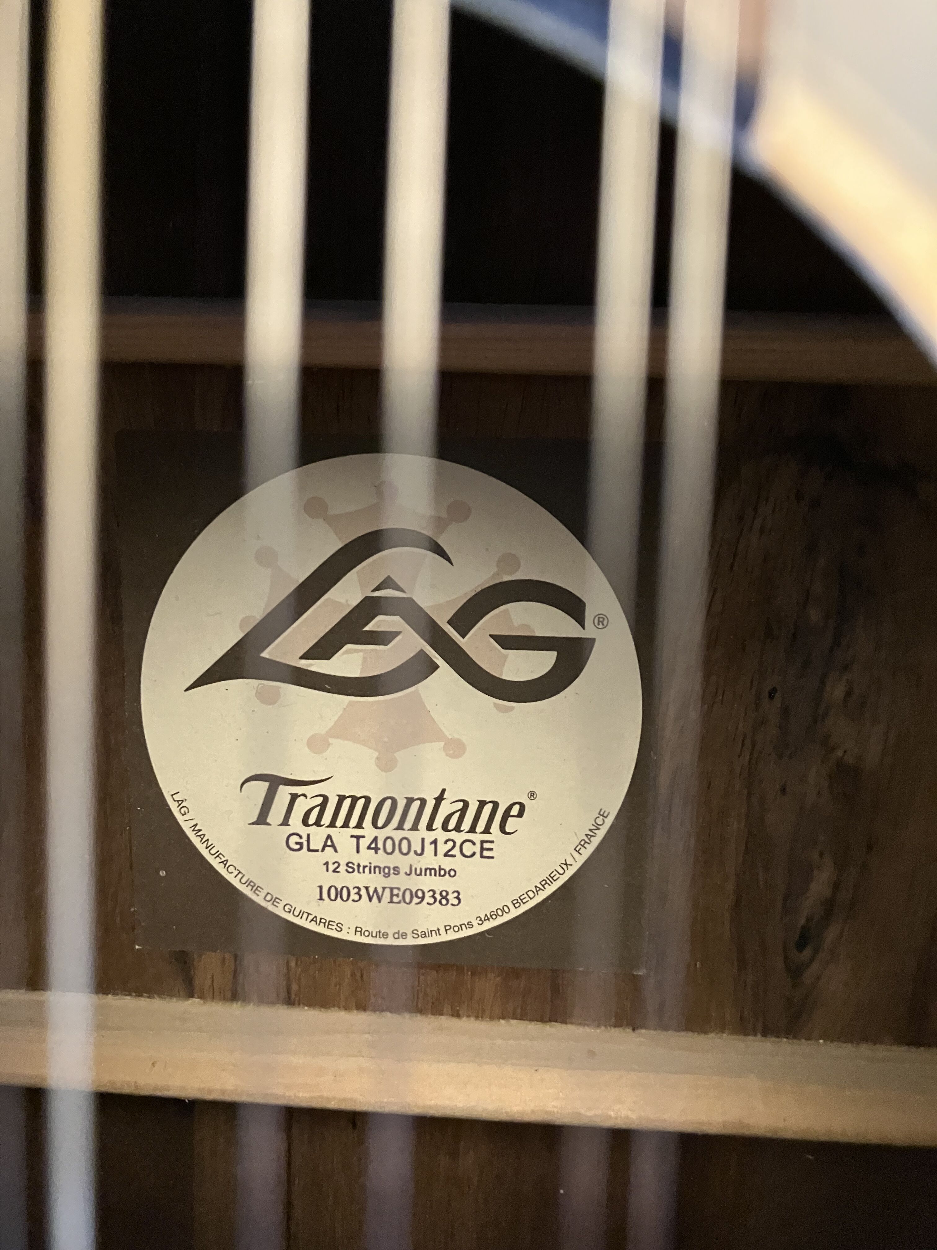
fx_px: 1011
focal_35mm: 28
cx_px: 468
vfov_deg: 63.4
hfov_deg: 49.7
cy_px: 625
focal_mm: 3.99
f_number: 1.8
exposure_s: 1/25
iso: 500
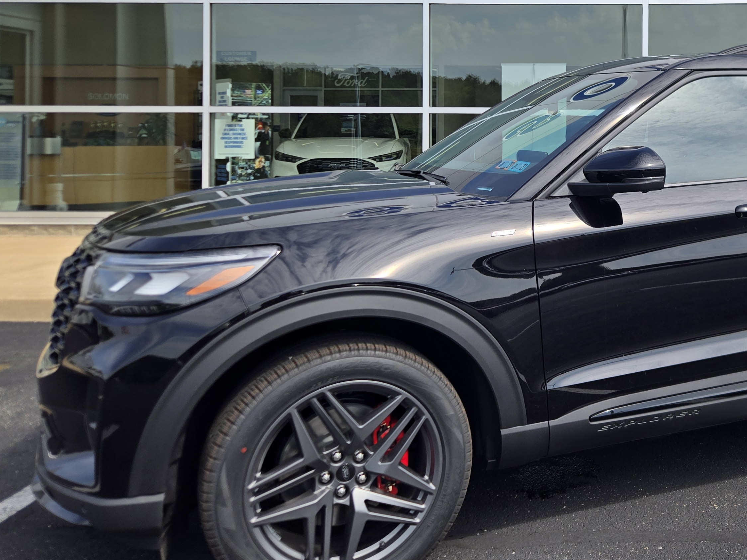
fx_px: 885
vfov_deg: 34.2
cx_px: 625
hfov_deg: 43.1
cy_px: 121
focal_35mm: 41
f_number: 1.8
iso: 25
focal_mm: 5.4
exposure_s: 1/2134
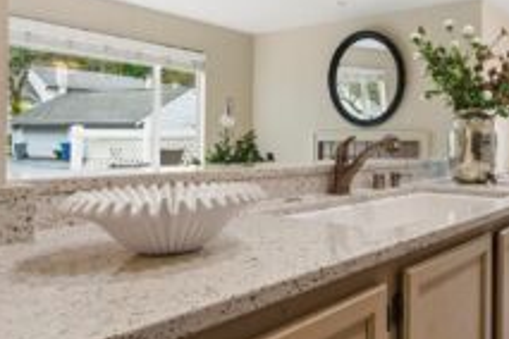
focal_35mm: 30
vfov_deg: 43.4
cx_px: 452
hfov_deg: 54.5
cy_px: 135
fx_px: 424
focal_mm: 16
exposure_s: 1/15
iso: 100
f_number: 11
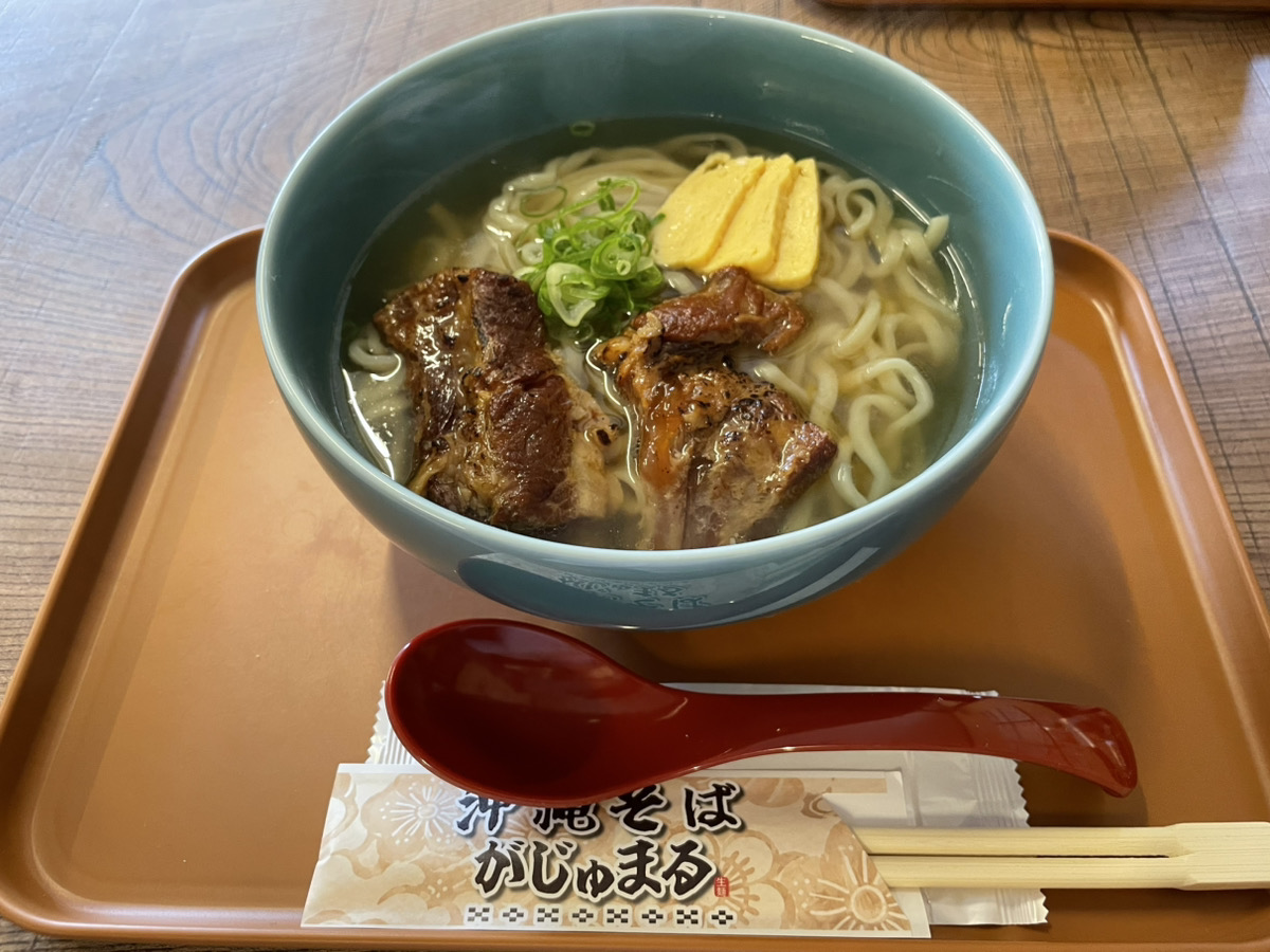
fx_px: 954
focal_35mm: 26
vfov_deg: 53.1
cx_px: 635
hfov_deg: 67.3
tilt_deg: -55.0
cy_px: 476
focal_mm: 4.2
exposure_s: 1/60
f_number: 1.6
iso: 250
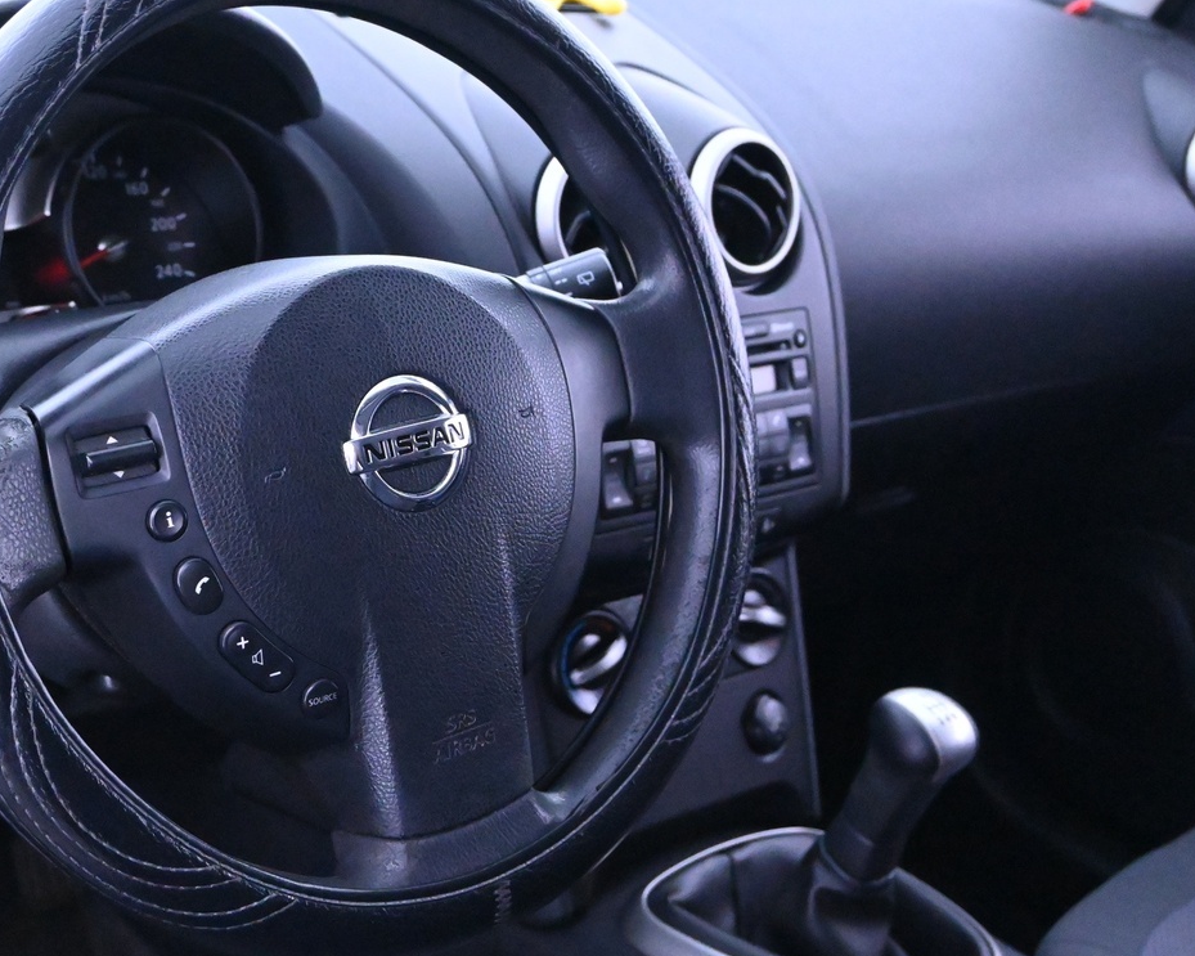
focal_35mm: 55
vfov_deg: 27.5
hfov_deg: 33.8
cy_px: 425
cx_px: 423
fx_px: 1953
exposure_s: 1/40
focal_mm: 22.5
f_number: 4
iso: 10000
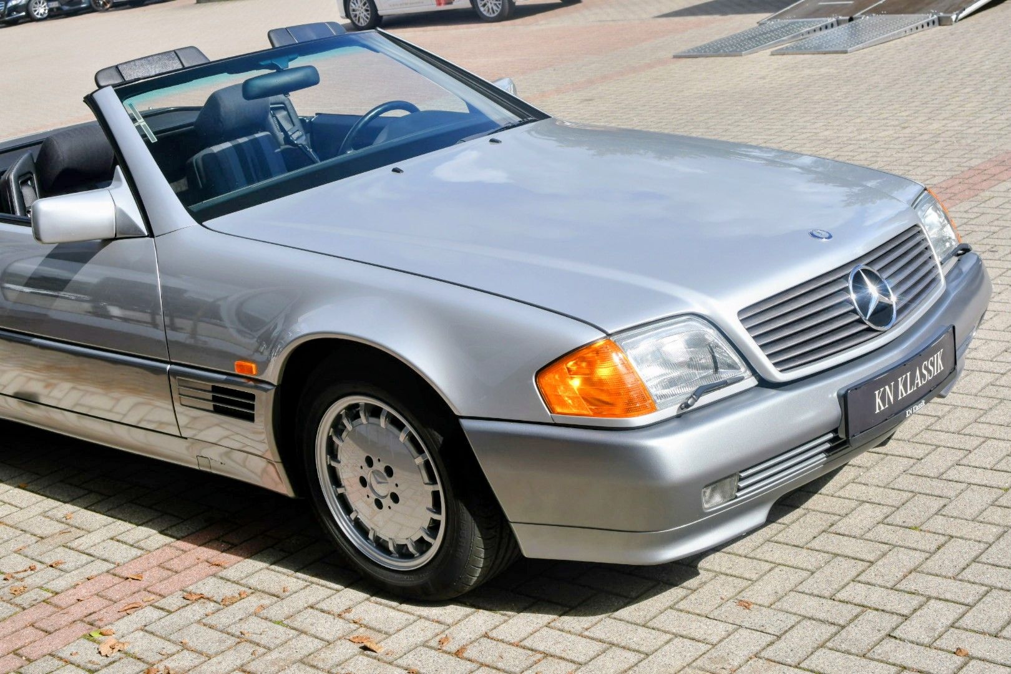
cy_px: 337
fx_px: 1460
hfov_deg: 38.2
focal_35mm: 52
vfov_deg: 26.0
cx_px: 506
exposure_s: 1/250
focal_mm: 35
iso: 200
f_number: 8
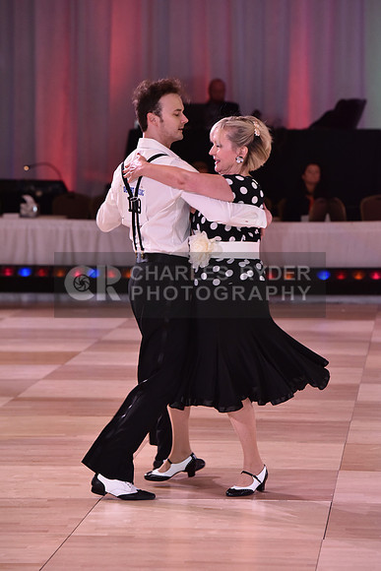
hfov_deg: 8.1
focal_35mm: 170
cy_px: 286
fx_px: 2697
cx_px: 190
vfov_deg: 12.1
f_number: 5.6
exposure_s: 1/250
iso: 2000
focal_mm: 170
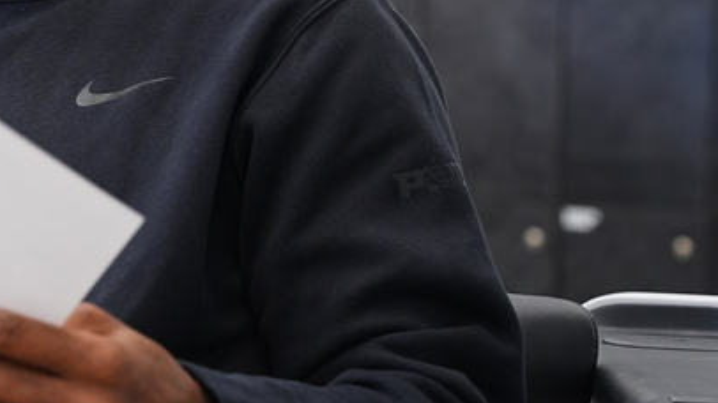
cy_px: 118
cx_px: -46
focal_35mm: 148
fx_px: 2817
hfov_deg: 14.2
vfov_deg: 8.2
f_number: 3.2
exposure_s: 1/160
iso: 640
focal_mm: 56
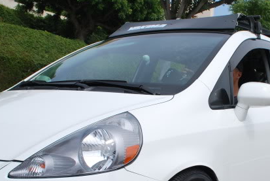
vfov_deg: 23.3
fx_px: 436
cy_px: 132
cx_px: 202
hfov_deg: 33.7
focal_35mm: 58
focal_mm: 20
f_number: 9
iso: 100
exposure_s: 1/320
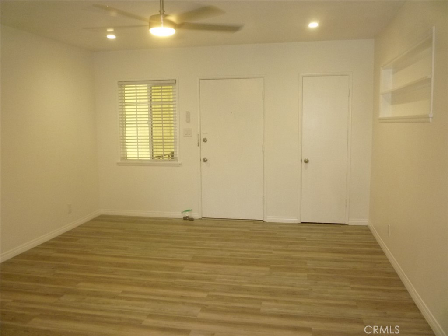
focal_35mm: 29
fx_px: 375
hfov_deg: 61.7
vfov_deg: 48.2
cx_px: 224
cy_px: 168
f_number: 3.3
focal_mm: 5.2
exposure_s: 1/60
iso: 400
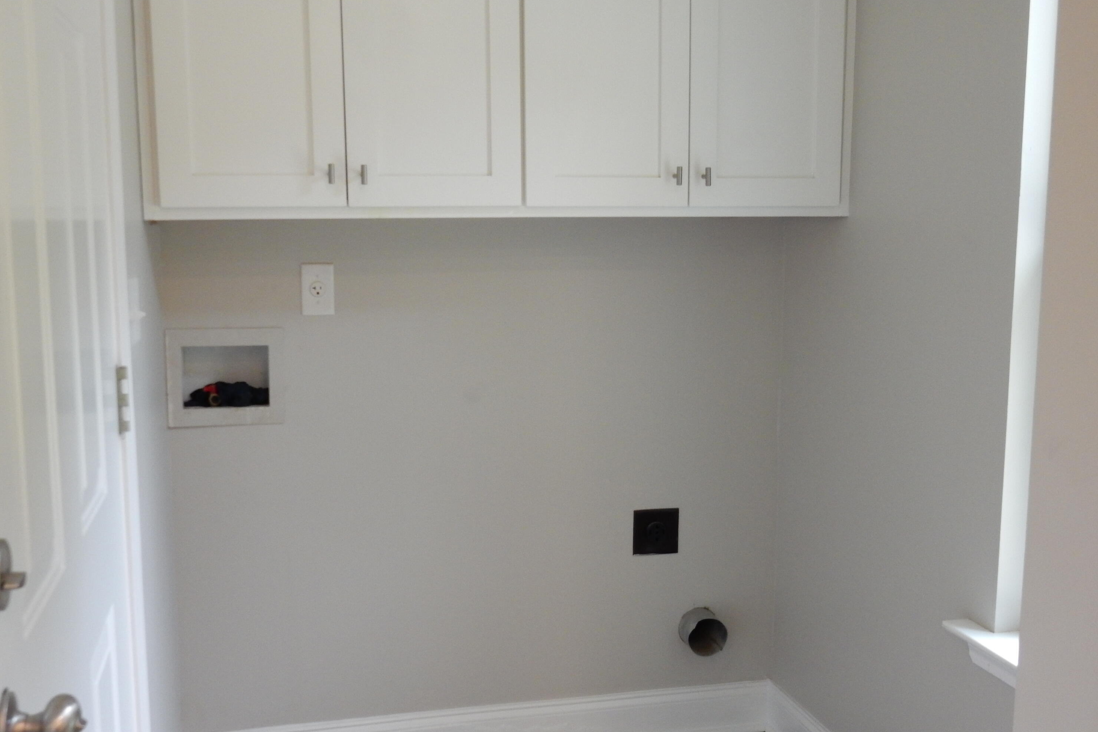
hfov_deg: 50.7
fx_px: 1159
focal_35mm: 38
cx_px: 551
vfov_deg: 35.1
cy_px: 377
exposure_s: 1/60
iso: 400
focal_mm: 6.4
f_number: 4
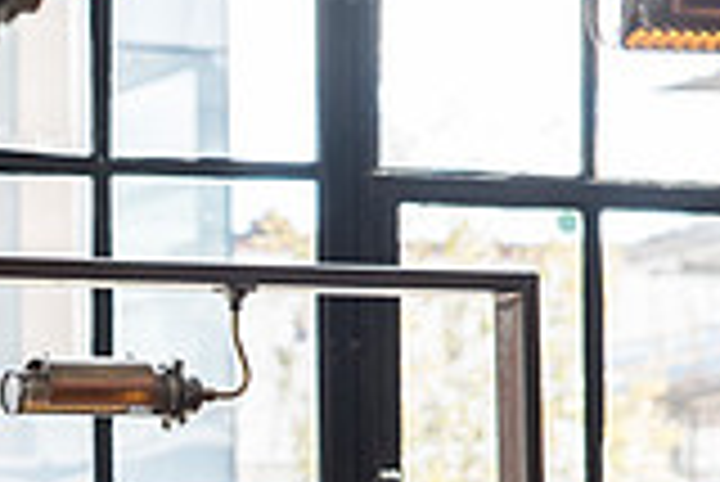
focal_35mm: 262
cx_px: -203
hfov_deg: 7.8
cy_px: 580
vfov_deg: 5.2
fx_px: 5245
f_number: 2.8
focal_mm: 70
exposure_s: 1/250
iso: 500
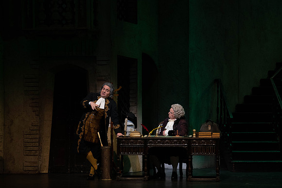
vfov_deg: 9.5
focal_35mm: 144
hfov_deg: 14.2
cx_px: 141
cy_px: 94
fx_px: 1128
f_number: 9
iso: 3200
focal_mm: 144
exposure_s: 1/250
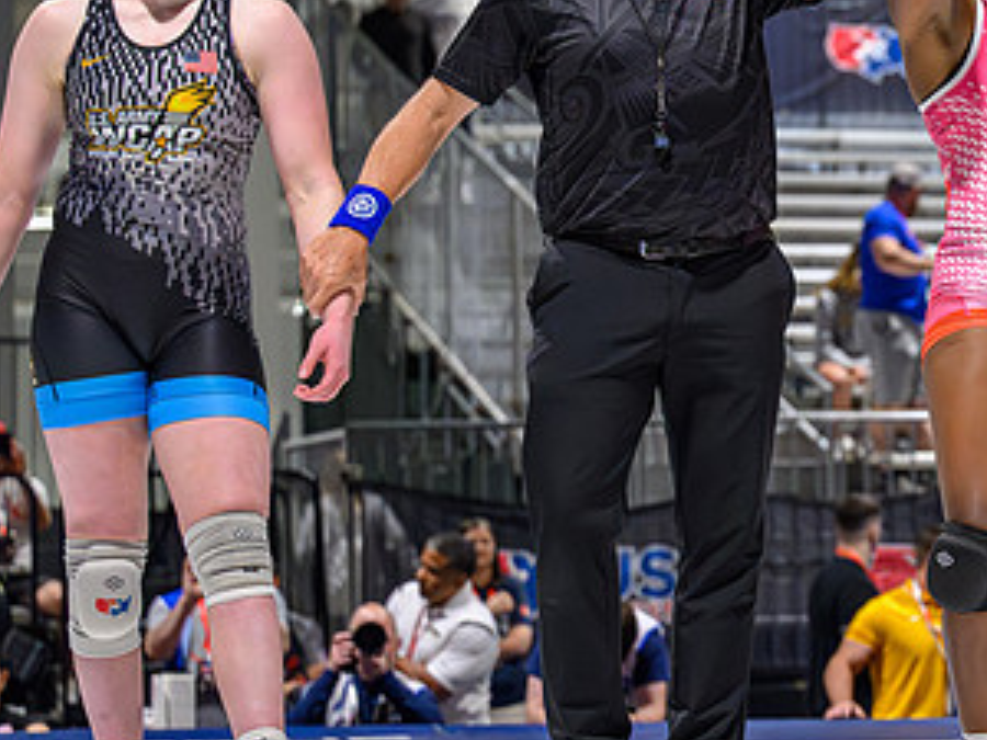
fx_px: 4534
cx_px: 918
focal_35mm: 159
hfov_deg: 12.3
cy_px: 227
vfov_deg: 9.3
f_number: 2.8
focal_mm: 70
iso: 8000
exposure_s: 1/500
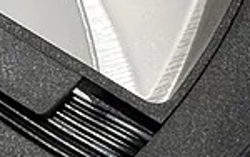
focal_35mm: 286
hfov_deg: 7.0
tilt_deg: -65.5
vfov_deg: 4.5
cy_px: -263
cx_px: -275
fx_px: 1950
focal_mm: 5.96
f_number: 1.6
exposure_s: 1/60
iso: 50
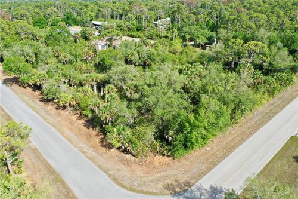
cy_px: 100
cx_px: 149
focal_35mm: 28
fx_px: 232
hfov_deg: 65.5
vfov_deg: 46.4
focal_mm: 10.26
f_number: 5.6
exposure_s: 1/320
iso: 100
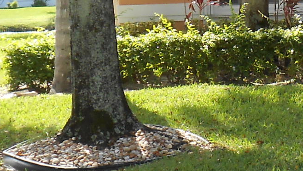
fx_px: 1358
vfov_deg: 7.1
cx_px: 478
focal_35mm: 169
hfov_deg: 12.1
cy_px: -9
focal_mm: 6
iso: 80
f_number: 3.9
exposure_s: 1/200
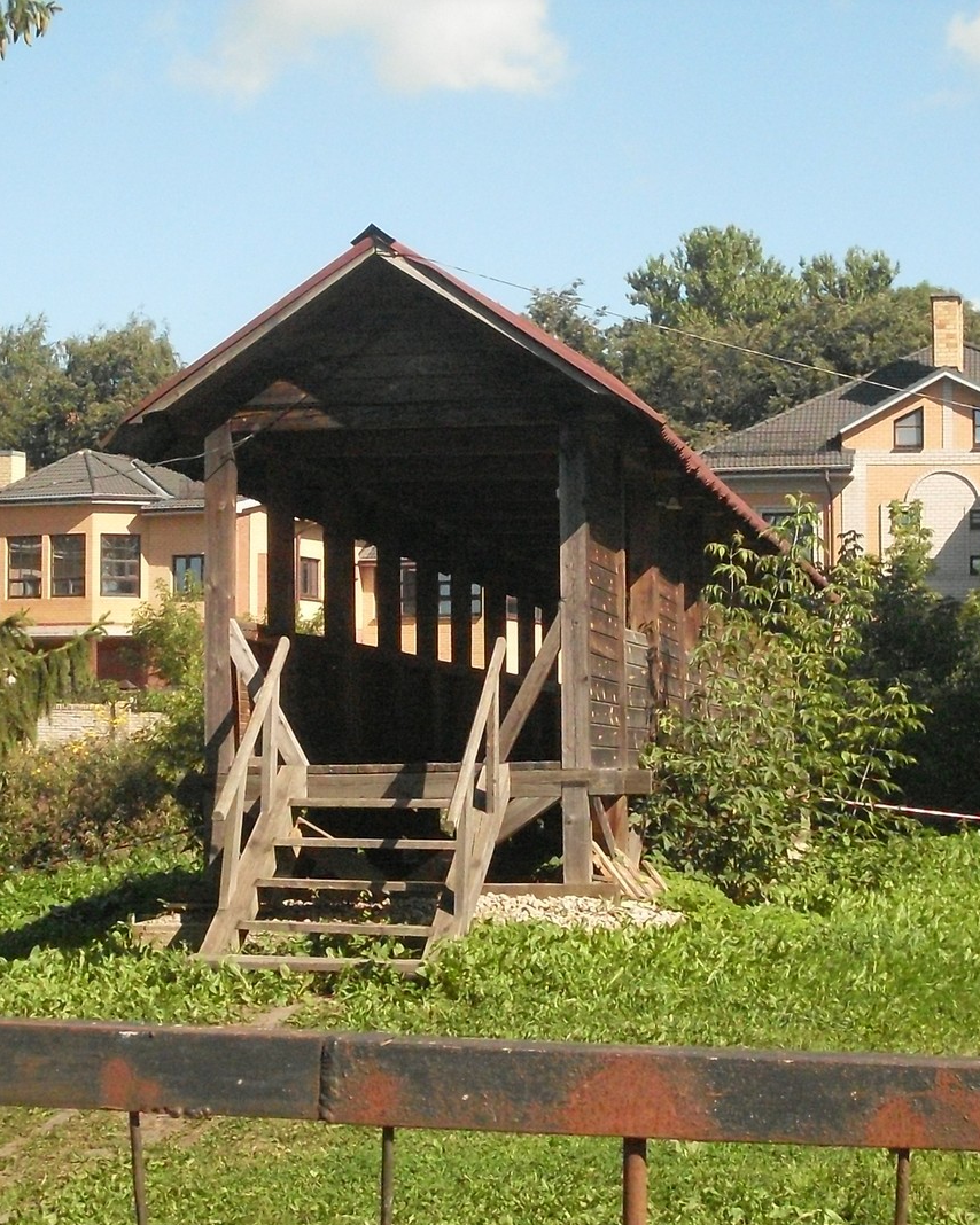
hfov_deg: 16.5
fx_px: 3373
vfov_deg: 20.6
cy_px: 615
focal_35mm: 93
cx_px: 526
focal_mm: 11.7
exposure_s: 1/350
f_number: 10.8
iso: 400
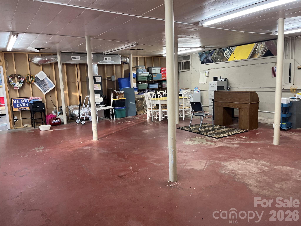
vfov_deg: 53.1
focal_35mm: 26
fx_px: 226
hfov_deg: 67.3
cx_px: 150
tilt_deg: -8.1
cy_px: 113
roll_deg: +2.0
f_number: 1.6
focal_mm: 5.1
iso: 80
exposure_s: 1/60
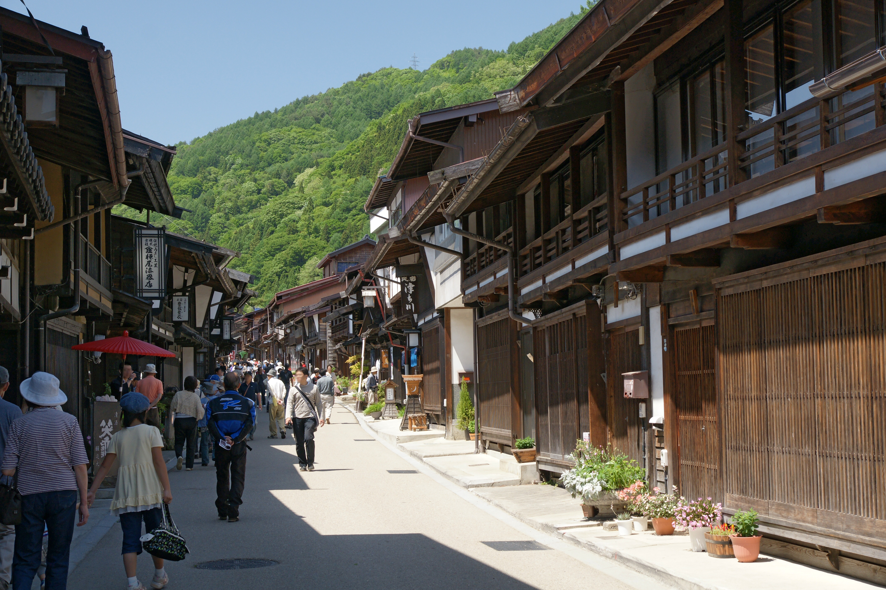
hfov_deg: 33.4
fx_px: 1477
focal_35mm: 60
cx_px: 443
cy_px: 295
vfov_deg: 22.6
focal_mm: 40
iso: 200
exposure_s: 1/80
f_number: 8
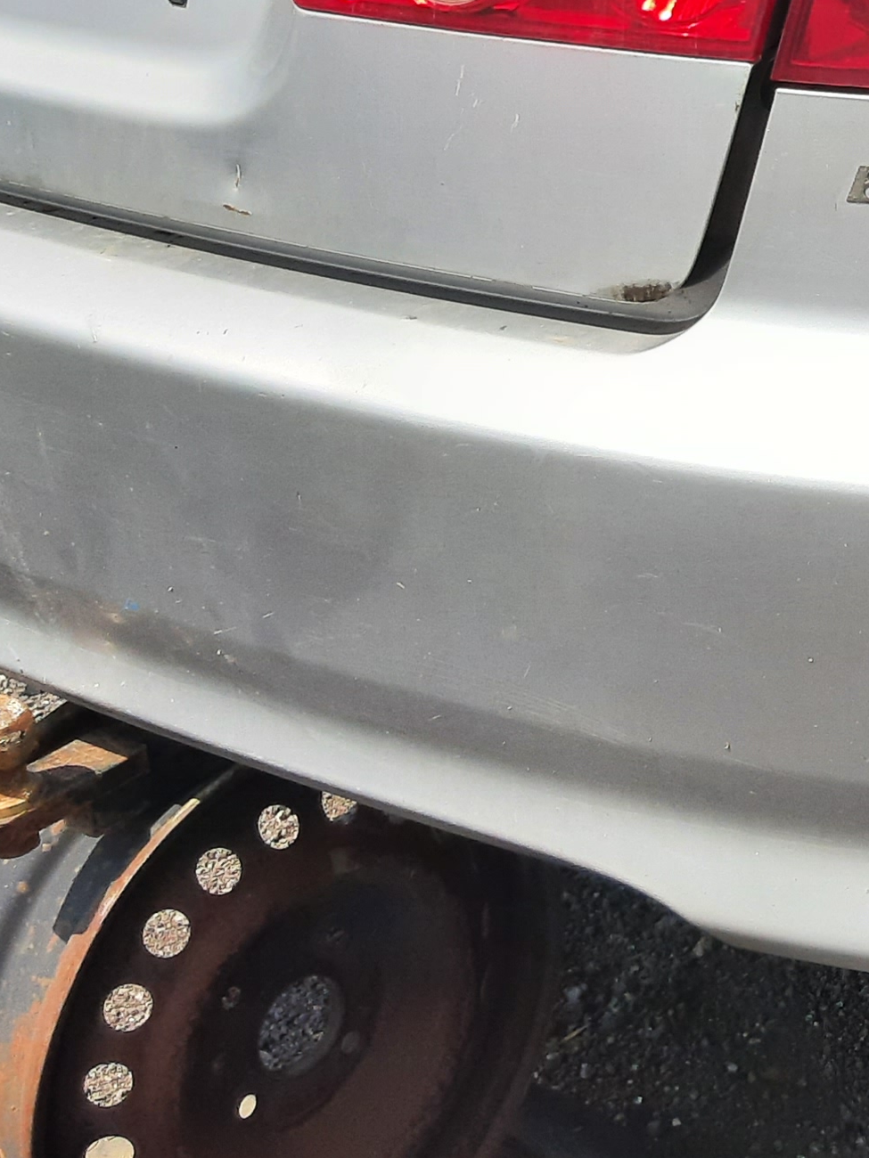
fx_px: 2678
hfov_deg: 17.3
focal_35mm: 80
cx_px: 1130
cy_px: -18
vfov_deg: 23.3
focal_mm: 3.92
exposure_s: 1/1511
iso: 40
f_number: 1.7
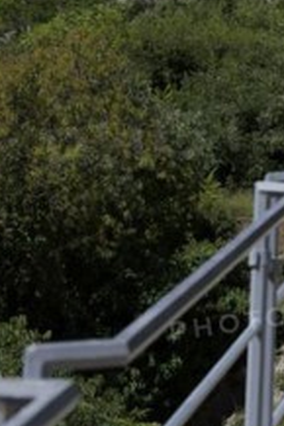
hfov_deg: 8.5
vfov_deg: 12.9
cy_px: 18
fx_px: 1872
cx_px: 430
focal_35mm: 158
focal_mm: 43
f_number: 5.6
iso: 160
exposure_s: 1/1600
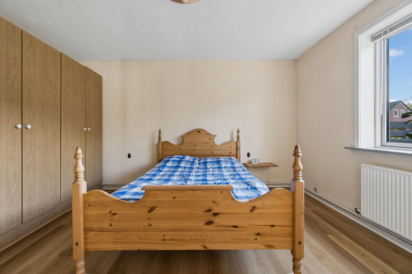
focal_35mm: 15
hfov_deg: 100.4
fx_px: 172
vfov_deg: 77.3
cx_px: 206
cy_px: 137
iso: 200
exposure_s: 1/20
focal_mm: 10
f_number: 8
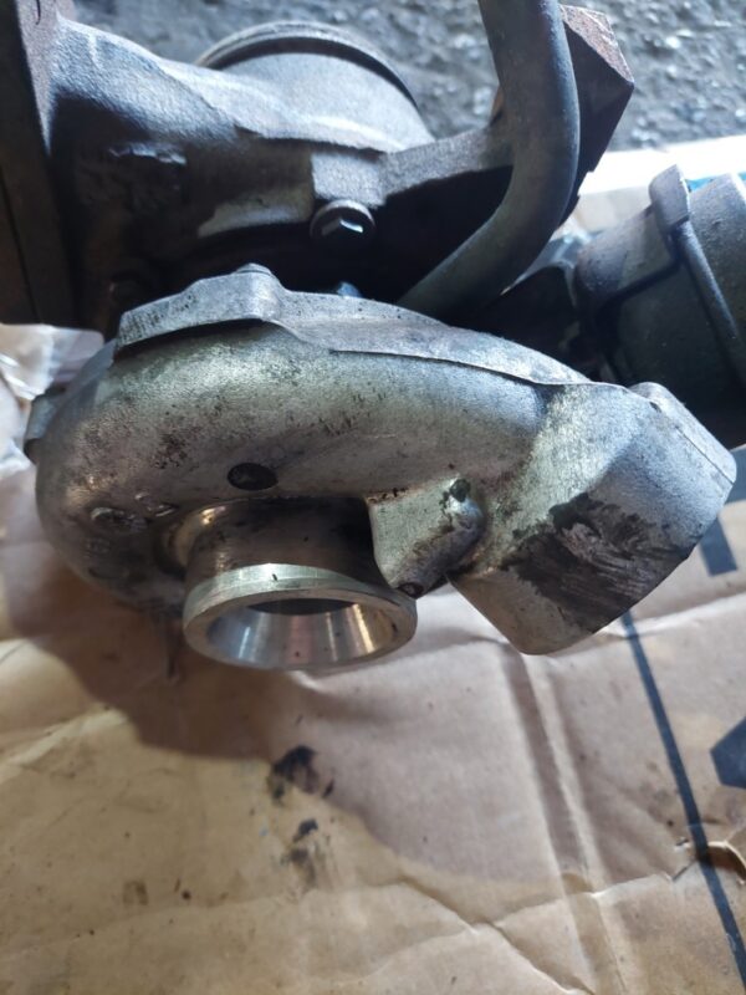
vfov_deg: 69.4
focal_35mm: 25
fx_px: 718
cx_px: 373
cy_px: 498
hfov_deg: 54.9
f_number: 1.8
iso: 500
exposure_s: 1/50
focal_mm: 5.23
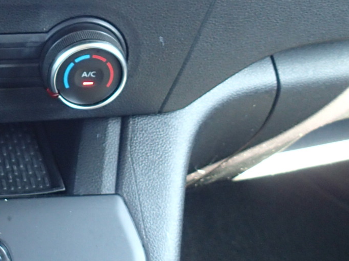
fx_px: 705
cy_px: -92
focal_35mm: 70
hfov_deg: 25.3
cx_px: -55
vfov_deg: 19.2
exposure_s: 1/40
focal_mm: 4.5
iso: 200
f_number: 2
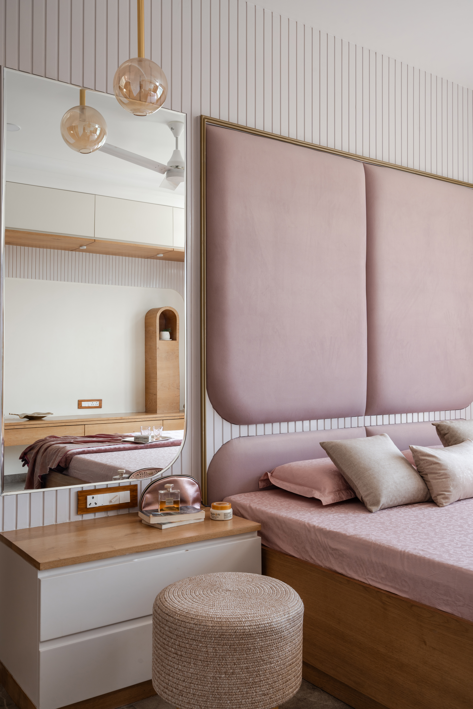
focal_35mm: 33
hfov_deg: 40.0
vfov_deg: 57.2
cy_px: 354
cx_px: 236
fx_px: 650
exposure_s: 1/6
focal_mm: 33
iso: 100
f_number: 11
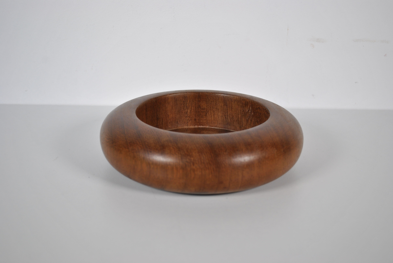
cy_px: 132
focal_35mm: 48
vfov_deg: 28.2
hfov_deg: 41.1
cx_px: 196
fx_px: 525
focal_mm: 32
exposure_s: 1/200
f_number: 5
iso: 200
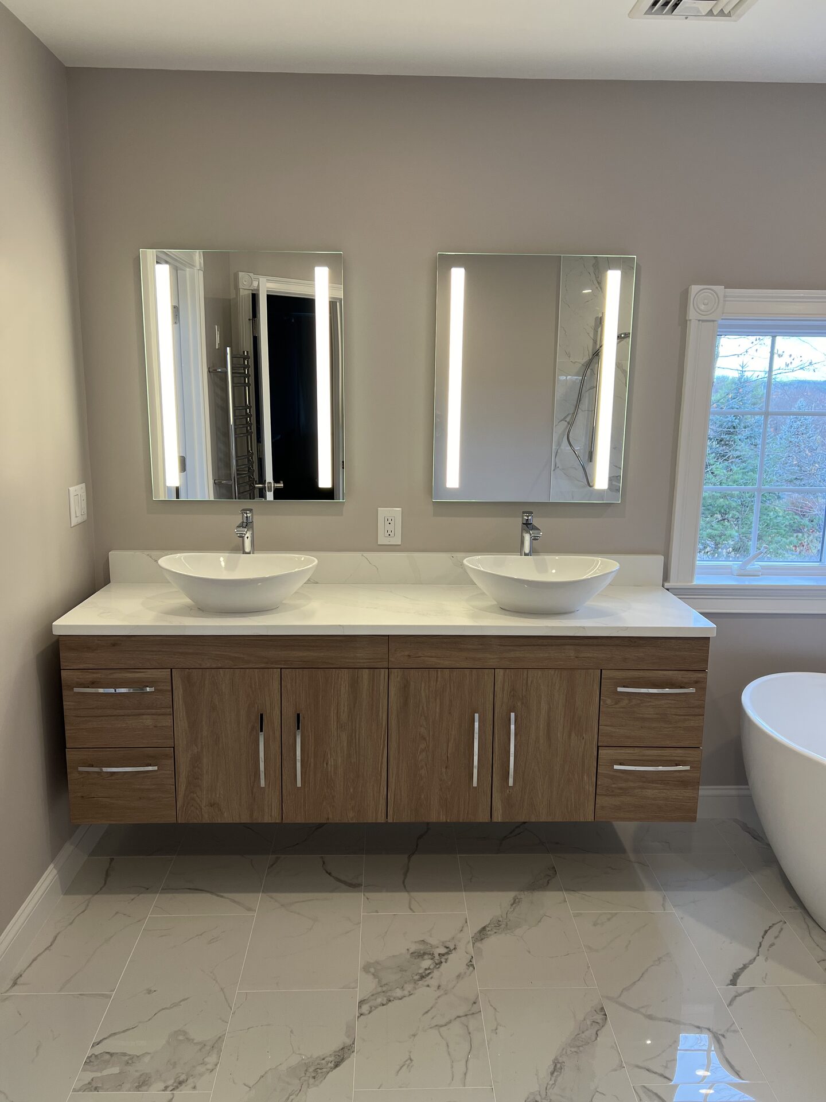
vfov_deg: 67.3
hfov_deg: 53.1
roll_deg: -0.7
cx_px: 413
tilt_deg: -8.8
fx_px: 827
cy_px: 551
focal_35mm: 26
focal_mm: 5.7
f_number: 1.5
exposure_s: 1/120
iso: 80
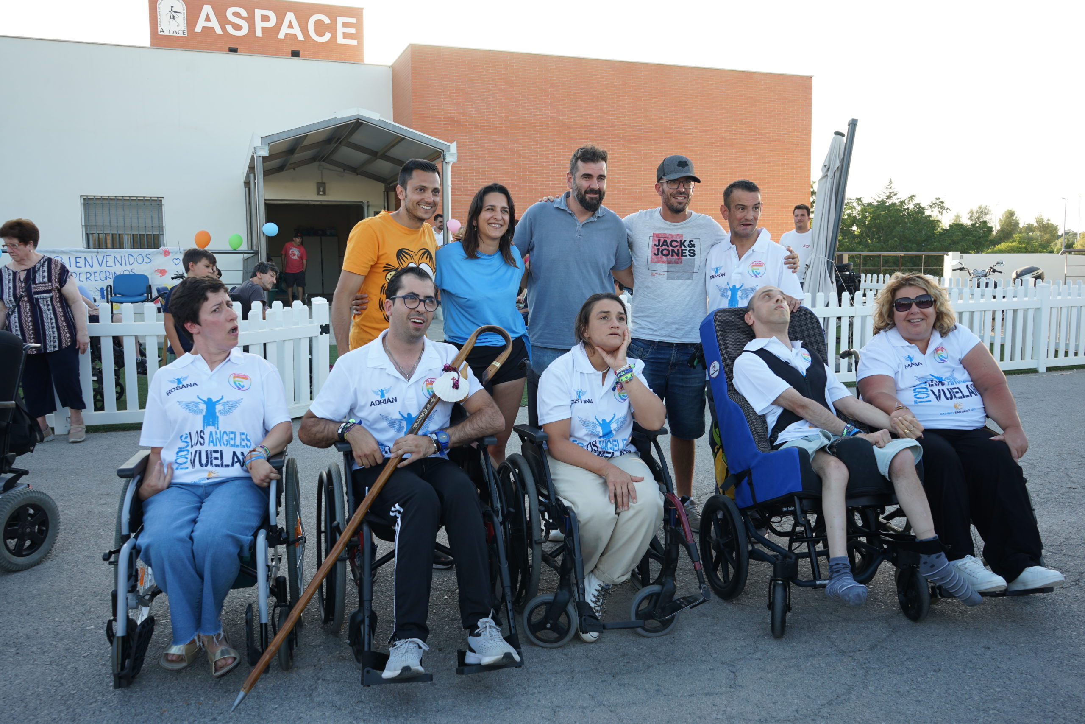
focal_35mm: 29
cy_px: 362
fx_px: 874
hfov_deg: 63.7
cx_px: 542
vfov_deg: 45.0
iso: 125
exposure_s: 1/60
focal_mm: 29
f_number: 6.3
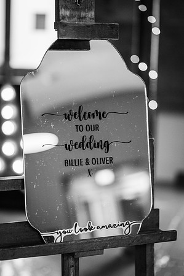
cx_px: 92
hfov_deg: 16.0
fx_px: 653
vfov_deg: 23.9
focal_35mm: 85
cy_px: 138
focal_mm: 85
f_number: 2
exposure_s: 1/200
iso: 450
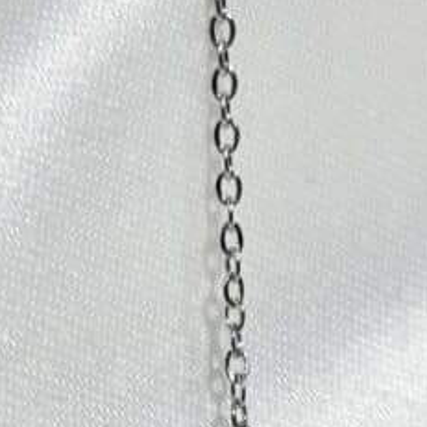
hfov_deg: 8.6
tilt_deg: -49.7
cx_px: 200
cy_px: 819
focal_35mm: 204
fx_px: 2847
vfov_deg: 8.2
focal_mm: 5.96
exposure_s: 1/341
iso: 32
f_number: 1.6
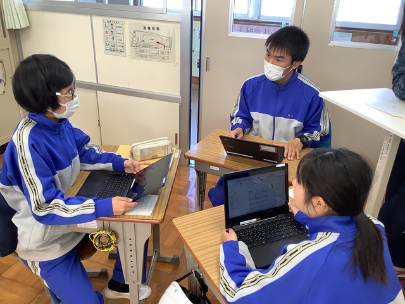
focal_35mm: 31
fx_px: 363
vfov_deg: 45.4
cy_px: 152
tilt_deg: -27.2
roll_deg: -2.1
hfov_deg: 58.4
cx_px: 202
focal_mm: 3.3
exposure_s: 1/60
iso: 80
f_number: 2.4
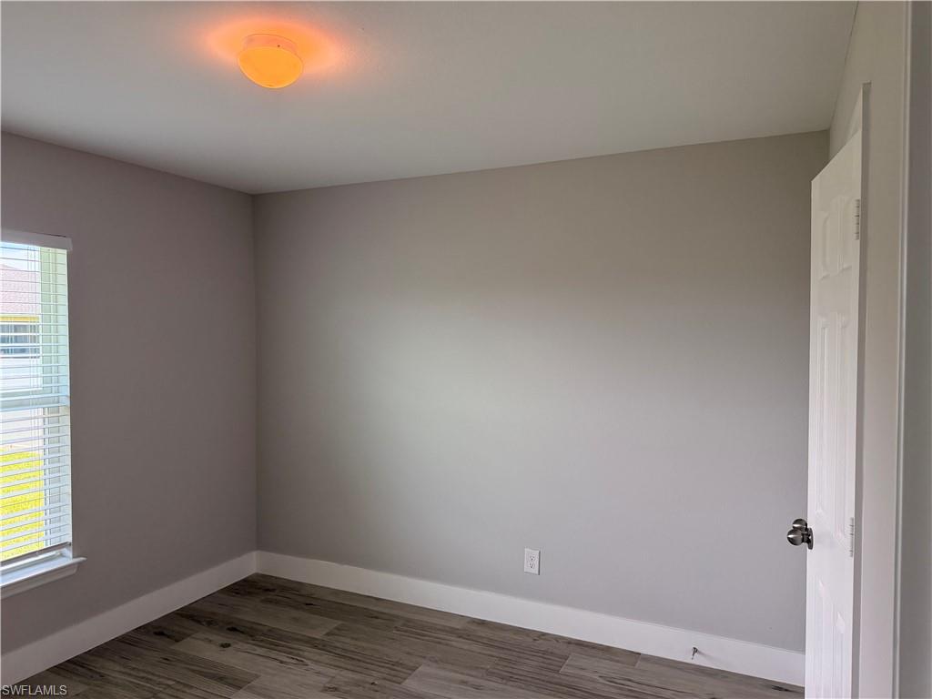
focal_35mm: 24
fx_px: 646
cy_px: 350
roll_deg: +0.0
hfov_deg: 71.6
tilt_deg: -1.9
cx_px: 466
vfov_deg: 56.8
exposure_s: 1/189
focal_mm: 6.76
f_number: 1.78
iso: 200
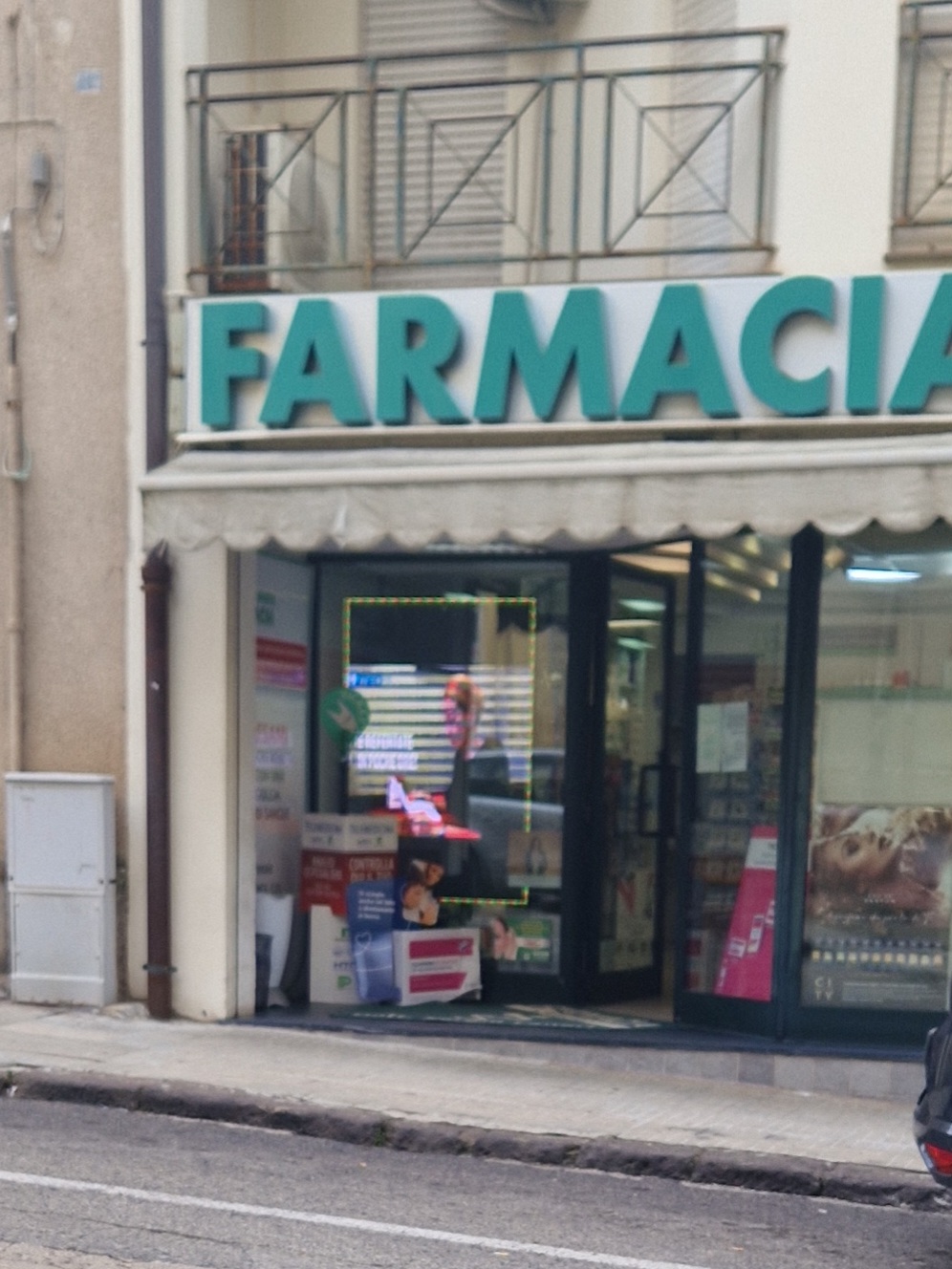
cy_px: 634
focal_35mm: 23
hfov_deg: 58.9
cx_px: 476
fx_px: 843
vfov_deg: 73.9
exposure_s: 1/1667
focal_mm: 5.4
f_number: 1.8
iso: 50
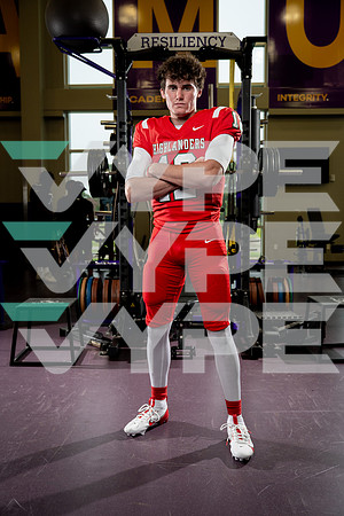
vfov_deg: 55.8
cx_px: 172
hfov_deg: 38.9
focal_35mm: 34
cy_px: 258
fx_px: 487
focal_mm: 34
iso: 640
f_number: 4
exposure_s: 1/250
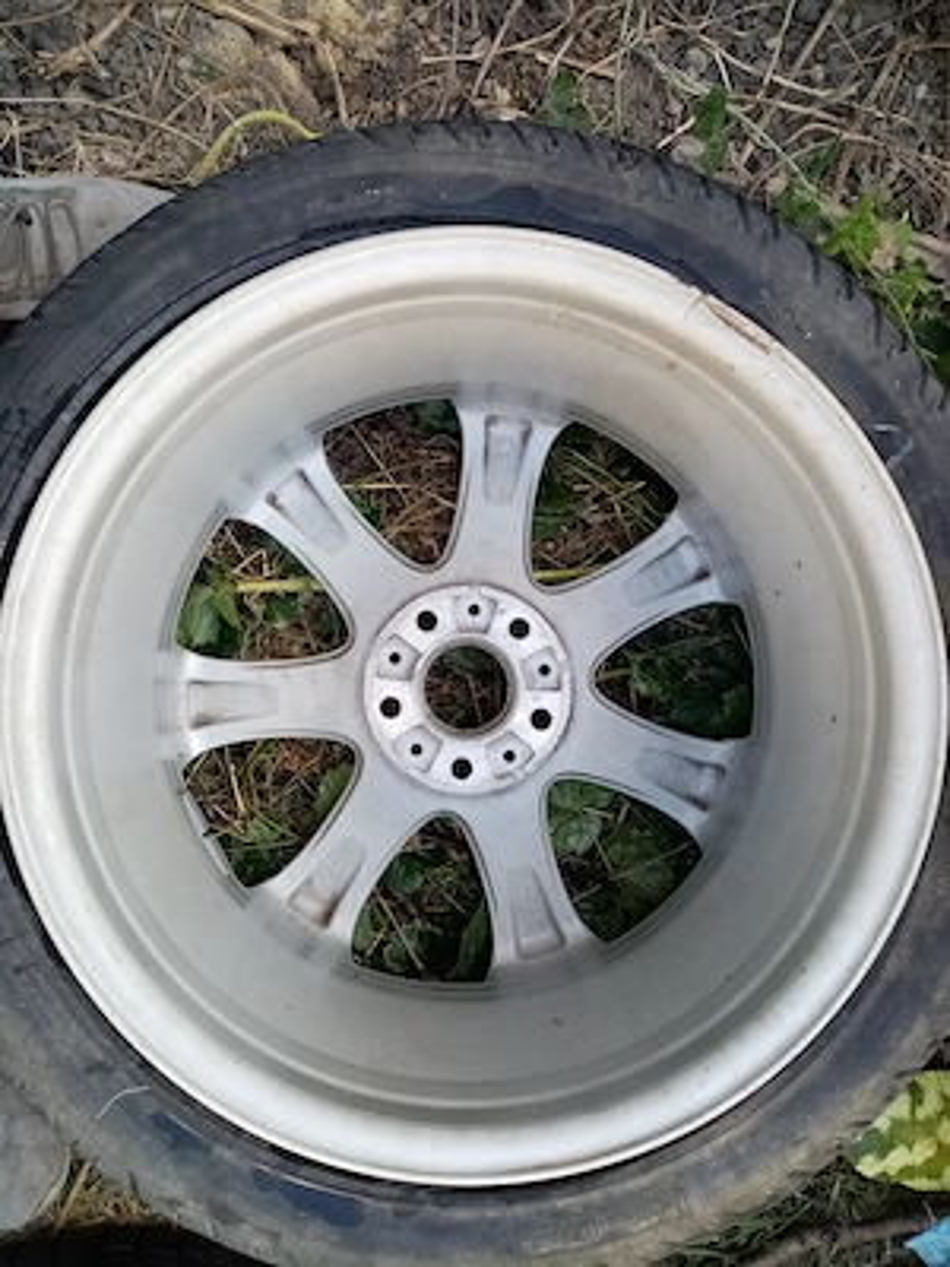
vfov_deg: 67.3
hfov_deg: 53.1
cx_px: 475
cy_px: 634
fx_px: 951
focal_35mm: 26
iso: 115
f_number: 1.8
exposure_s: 1/100
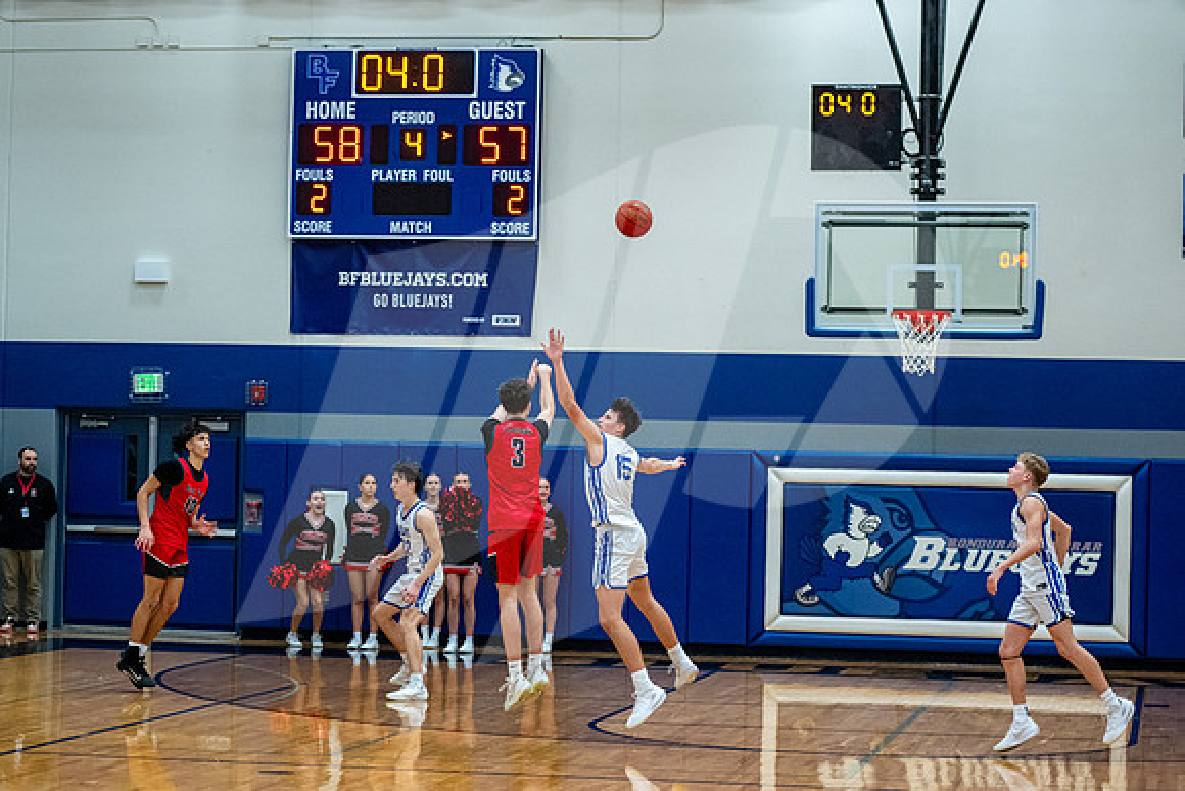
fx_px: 3224
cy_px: 368
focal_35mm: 98
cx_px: 507
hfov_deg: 20.8
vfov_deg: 14.0
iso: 4000
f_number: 2.8
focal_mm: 82
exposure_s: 1/800
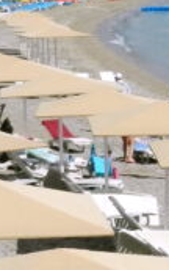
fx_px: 1528
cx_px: 214
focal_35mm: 208
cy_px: 31
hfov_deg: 6.3
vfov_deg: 10.0
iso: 160
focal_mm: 5.9
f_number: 7.6
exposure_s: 1/640
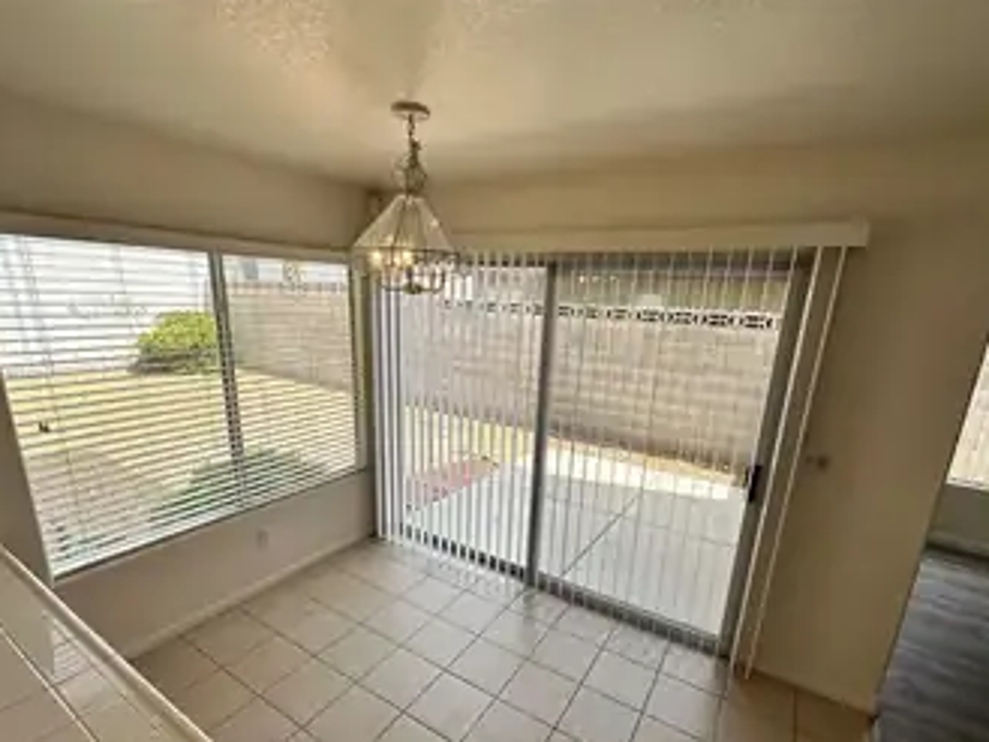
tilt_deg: -13.9
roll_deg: -2.4
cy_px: 433
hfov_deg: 91.0
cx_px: 499
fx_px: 486
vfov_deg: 74.2
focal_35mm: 17
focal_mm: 2.22
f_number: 2.2
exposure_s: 1/831
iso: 40
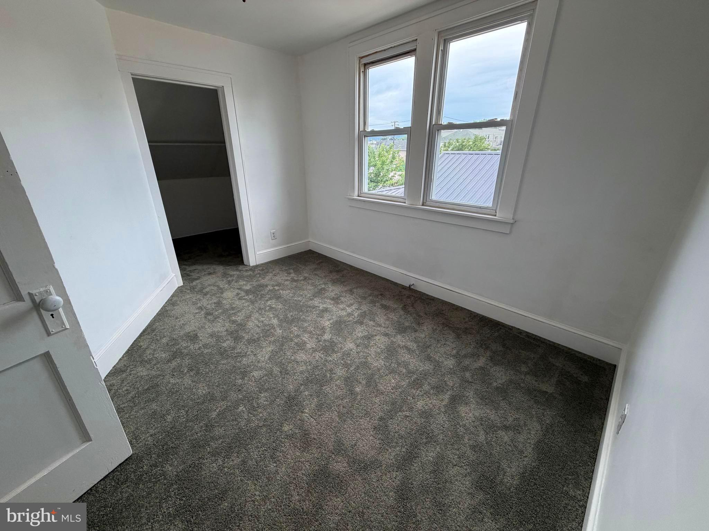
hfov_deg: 102.1
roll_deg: +0.1
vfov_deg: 85.7
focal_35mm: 14
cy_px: 266
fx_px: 287
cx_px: 354
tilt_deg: -21.9
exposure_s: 1/121
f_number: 2.2
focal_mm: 2.22
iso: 125
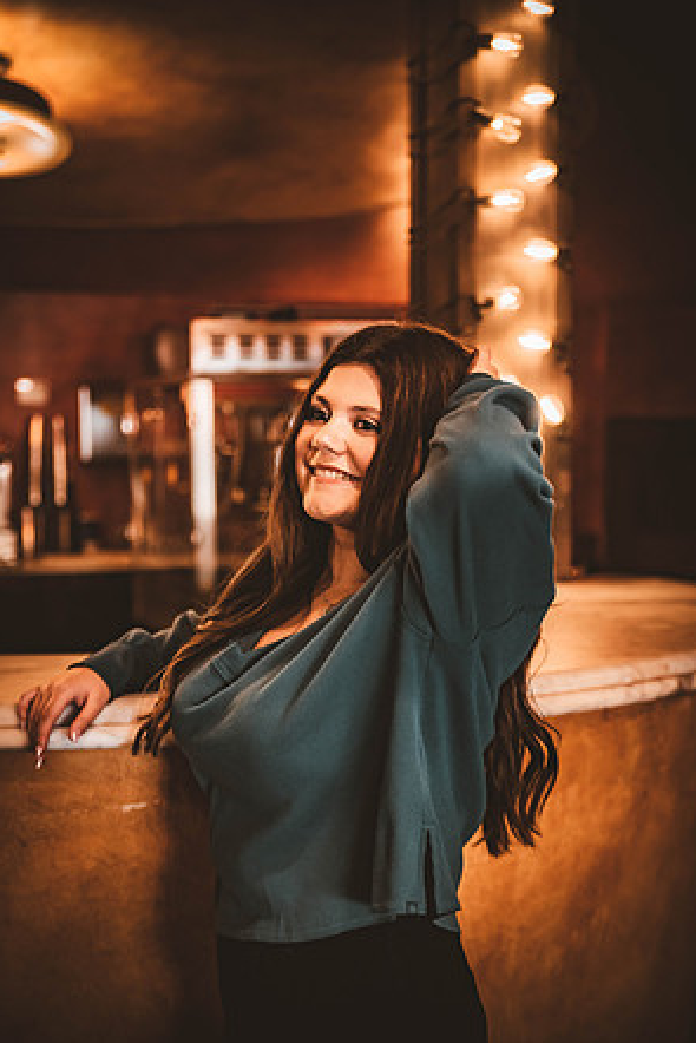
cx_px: 349
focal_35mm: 56
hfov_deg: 24.2
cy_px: 529
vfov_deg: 35.6
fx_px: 1623
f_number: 2.8
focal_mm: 55
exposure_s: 1/125
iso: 1600
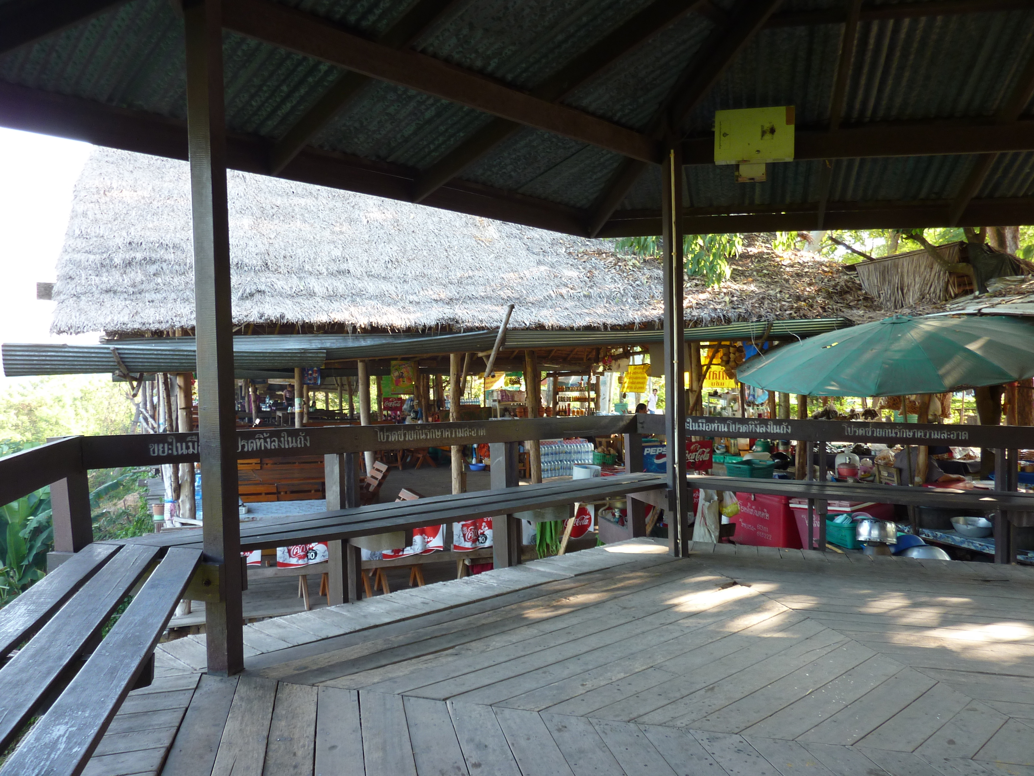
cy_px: 388
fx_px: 747
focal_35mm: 25
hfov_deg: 69.4
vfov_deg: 54.9
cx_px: 517
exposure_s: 1/30
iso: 80
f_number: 3.3
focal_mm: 4.1
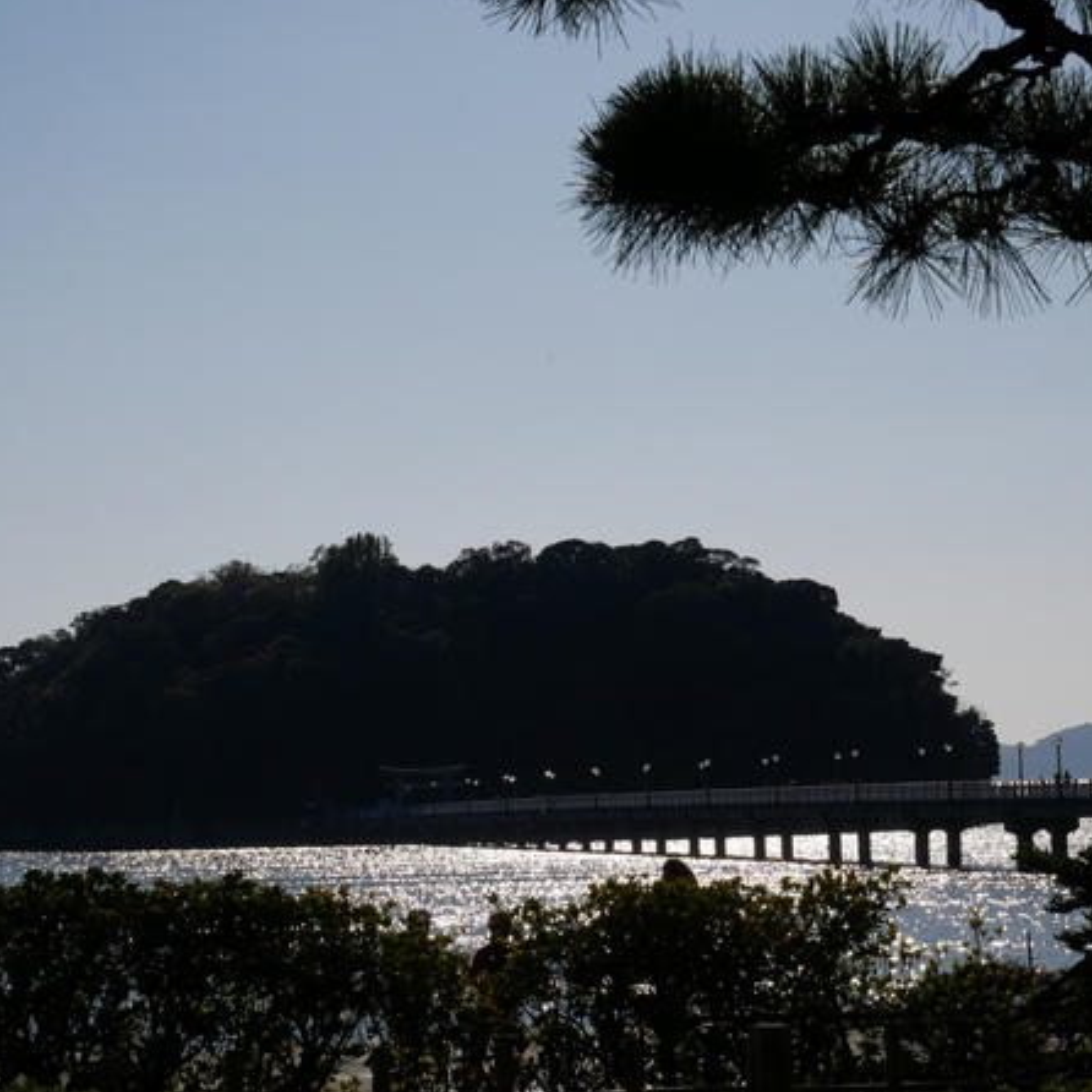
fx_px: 3569
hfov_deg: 17.4
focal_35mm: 100
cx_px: 605
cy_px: 547
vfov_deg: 17.4
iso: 200
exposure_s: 1/1300
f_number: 11
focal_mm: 42
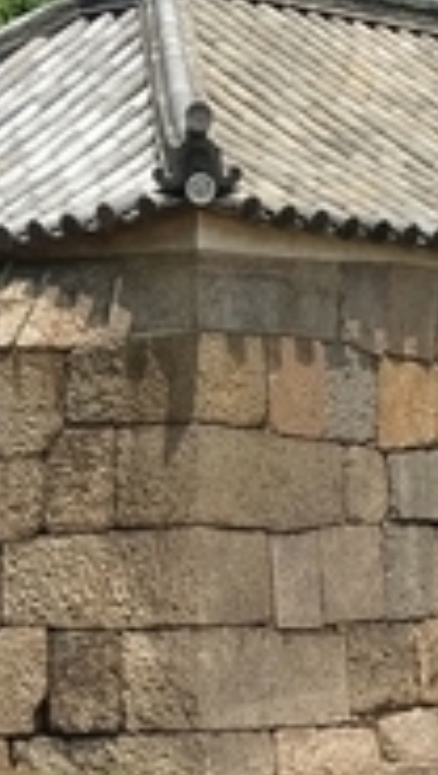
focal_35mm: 123
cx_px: 362
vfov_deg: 17.4
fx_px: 2530
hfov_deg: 9.9
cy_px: 451
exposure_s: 1/2133
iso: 100
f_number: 1.8
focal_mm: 4.58
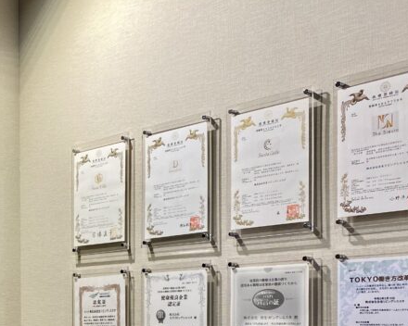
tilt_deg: -1.8
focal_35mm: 59
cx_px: -2
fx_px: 712
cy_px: 337
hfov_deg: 29.8
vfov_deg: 24.5
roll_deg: +0.1
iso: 100
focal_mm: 4.25
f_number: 1.8
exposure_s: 1/100
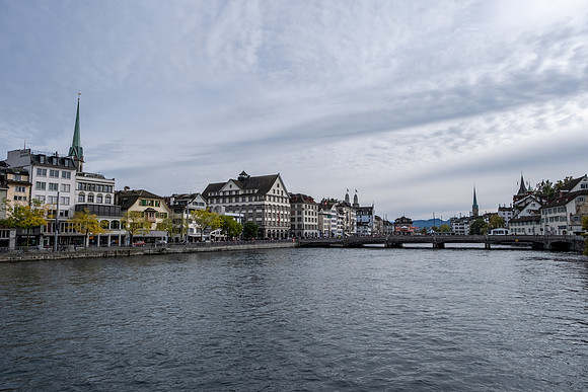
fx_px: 392
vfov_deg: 53.2
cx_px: 294
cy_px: 196
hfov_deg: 73.7
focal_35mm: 24
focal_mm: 16
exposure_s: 1/2400
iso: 320
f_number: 5.6
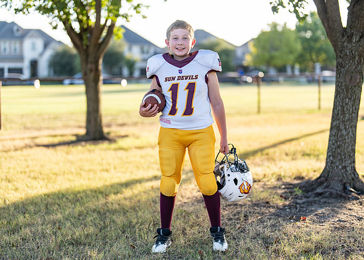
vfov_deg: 24.7
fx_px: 594
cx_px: 190
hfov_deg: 34.1
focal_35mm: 57
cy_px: 127
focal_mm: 50
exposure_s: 1/1250
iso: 100
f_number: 1.2
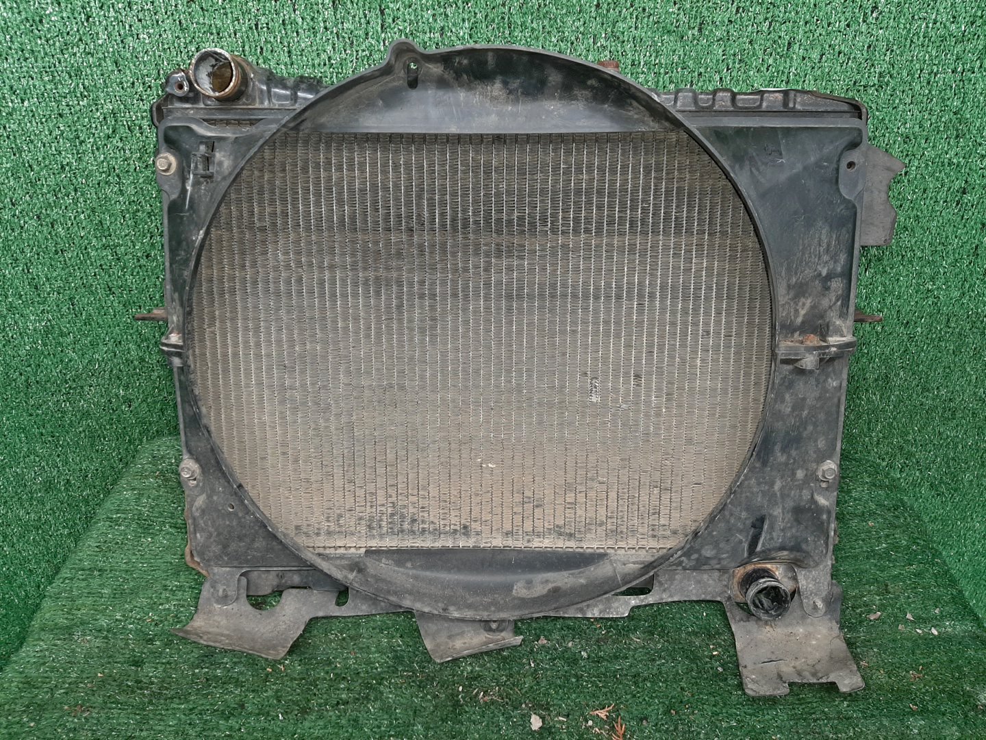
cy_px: 370
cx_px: 493
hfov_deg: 67.3
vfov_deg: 53.1
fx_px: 741
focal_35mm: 26
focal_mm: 3.93
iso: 100
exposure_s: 1/50
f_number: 1.7
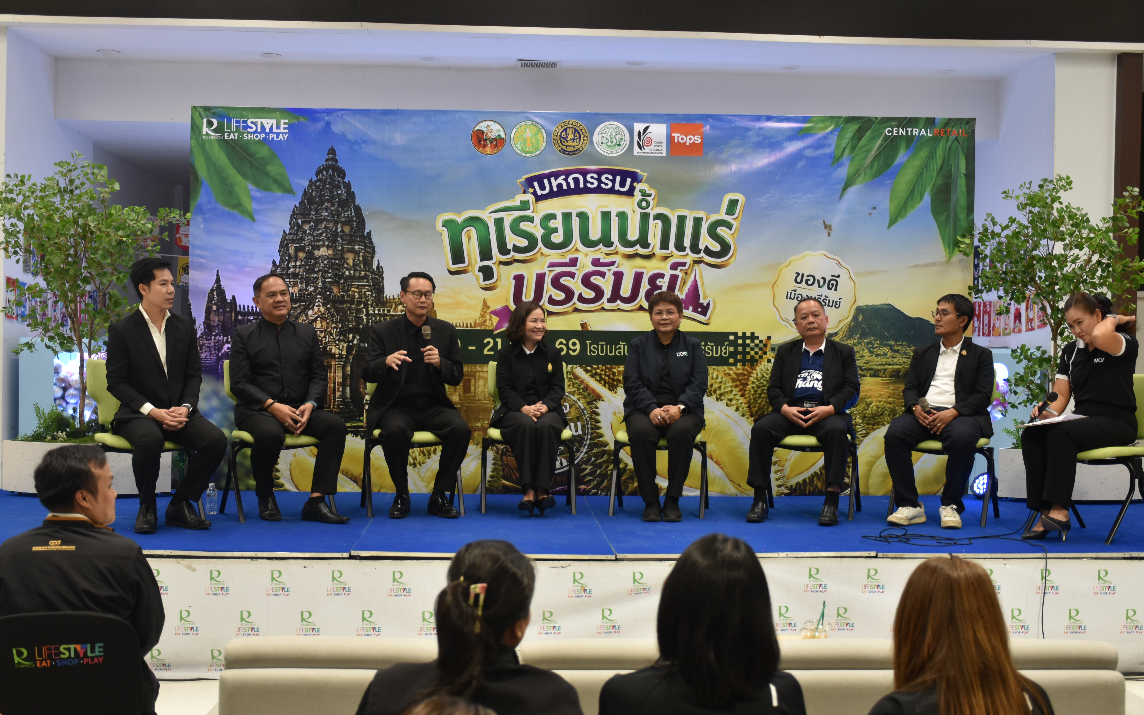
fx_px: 1434
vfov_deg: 28.0
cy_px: 354
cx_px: 572
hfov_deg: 43.5
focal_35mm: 46
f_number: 4
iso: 400
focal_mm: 30
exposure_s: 1/60
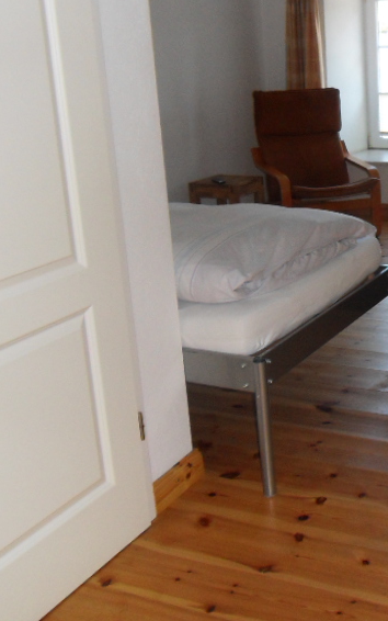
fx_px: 778
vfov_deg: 43.2
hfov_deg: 26.6
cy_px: 245
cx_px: 381
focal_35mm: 46
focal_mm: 4.2
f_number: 3.3
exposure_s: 1/30
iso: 200
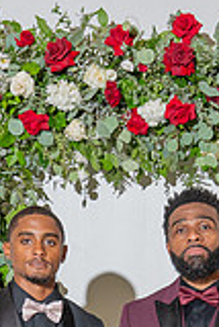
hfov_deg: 10.3
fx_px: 1211
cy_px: 450
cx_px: 126
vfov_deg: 14.6
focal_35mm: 133
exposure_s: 1/200
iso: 800
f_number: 5.6
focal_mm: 31.5
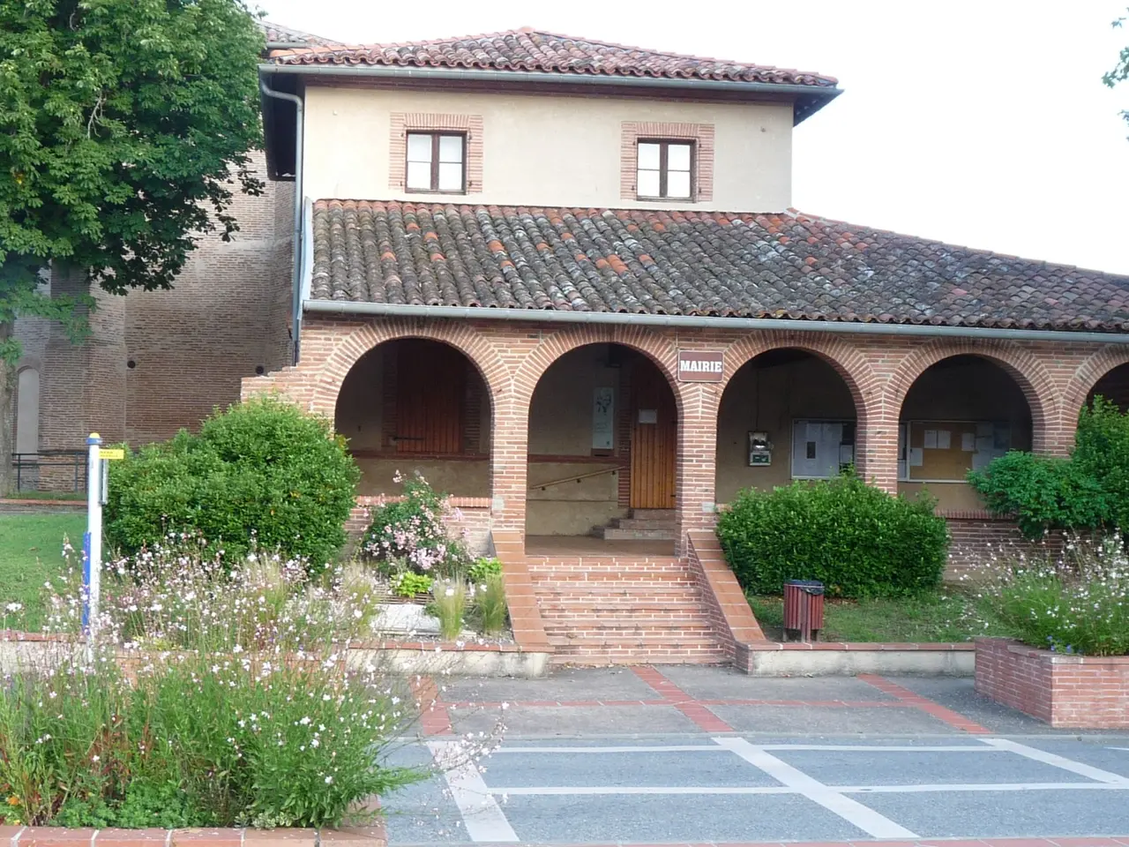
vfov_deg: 26.1
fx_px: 1826
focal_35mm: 56
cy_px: 424
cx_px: 564
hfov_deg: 34.3
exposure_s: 1/100
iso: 100
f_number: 3.6
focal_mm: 5.8
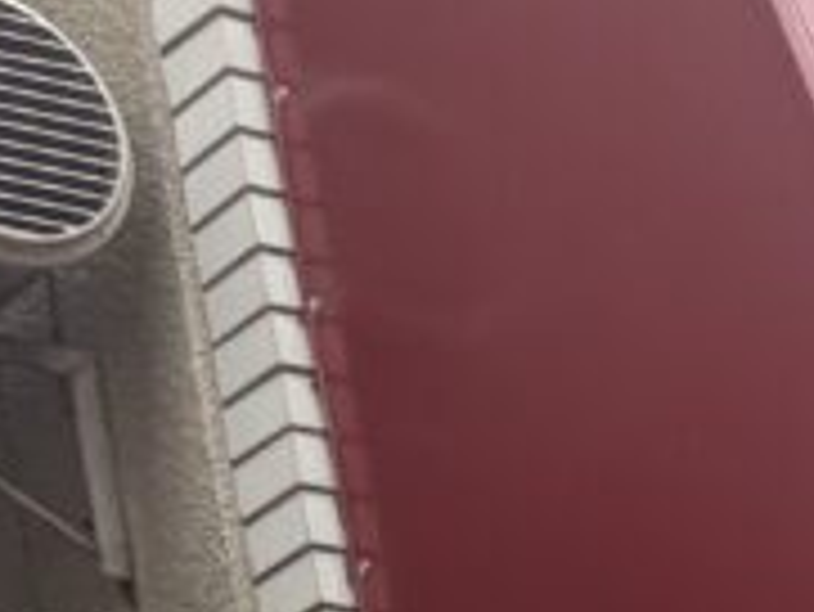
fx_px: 4330
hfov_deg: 9.1
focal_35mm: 184
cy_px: 2007
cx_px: 2253
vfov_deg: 7.0
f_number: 1.6
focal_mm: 5.96
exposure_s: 1/933
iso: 50
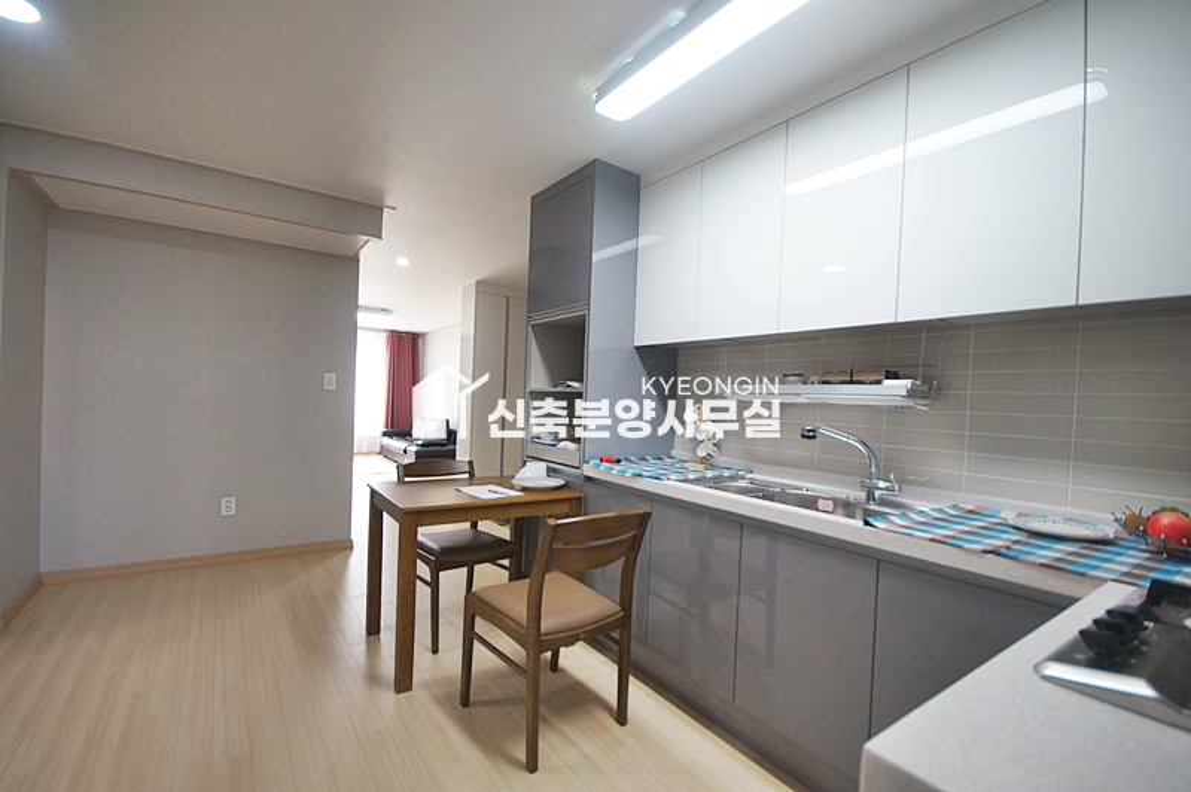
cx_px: 596
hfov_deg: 100.4
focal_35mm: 15
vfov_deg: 77.2
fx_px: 496
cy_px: 396
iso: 800
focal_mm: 10
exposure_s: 1/100
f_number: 4
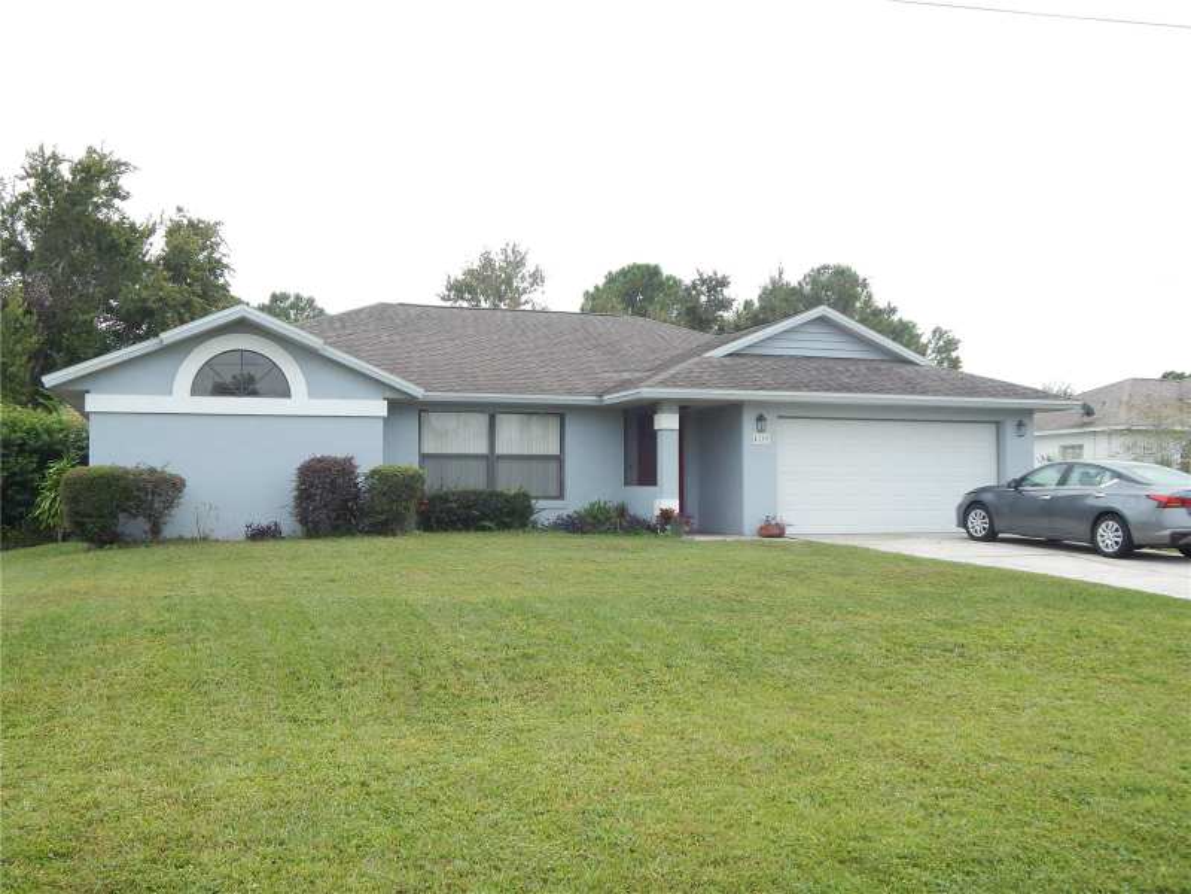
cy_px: 447
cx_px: 596
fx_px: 1204
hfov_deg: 52.6
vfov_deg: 40.7
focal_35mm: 35
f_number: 3.3
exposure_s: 1/400
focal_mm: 6.1
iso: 125
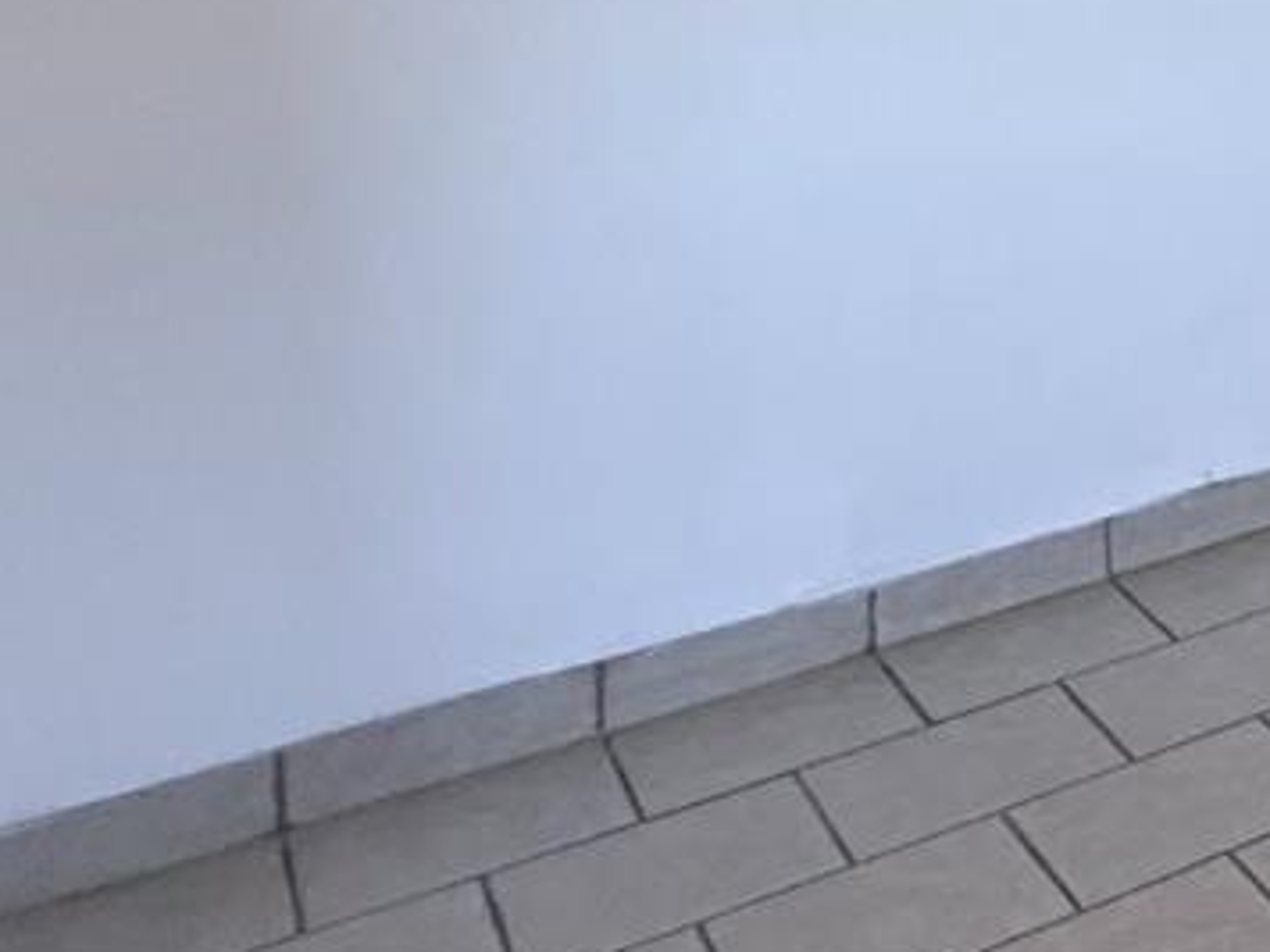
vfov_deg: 22.0
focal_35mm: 59
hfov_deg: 20.0
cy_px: -330
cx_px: 2444
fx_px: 2165
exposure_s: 1/120
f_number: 2.2
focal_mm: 2.22
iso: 500
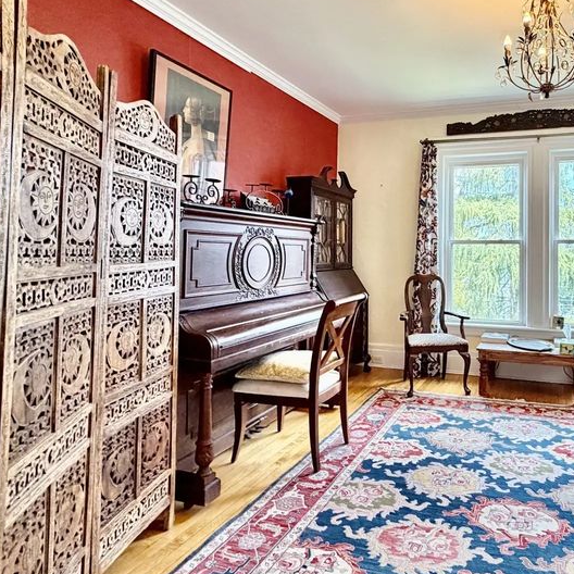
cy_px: 251
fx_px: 450
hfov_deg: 61.8
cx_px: 423
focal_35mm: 24
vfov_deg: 64.8
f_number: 2.2
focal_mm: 2.22
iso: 250
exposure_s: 1/120
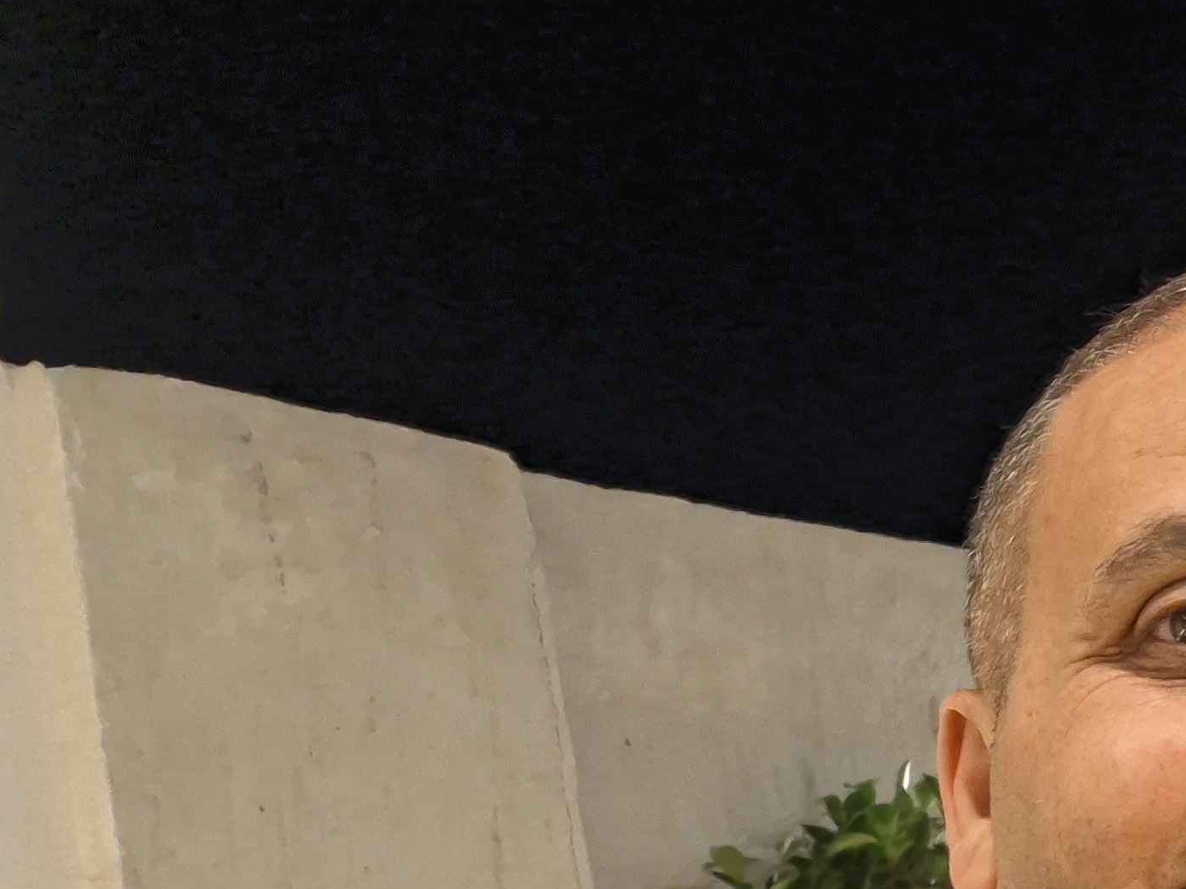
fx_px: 2467
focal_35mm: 72
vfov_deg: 19.9
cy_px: 868
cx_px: 1651
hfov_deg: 23.1
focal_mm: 3.18
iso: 320
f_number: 2.2
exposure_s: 1/50
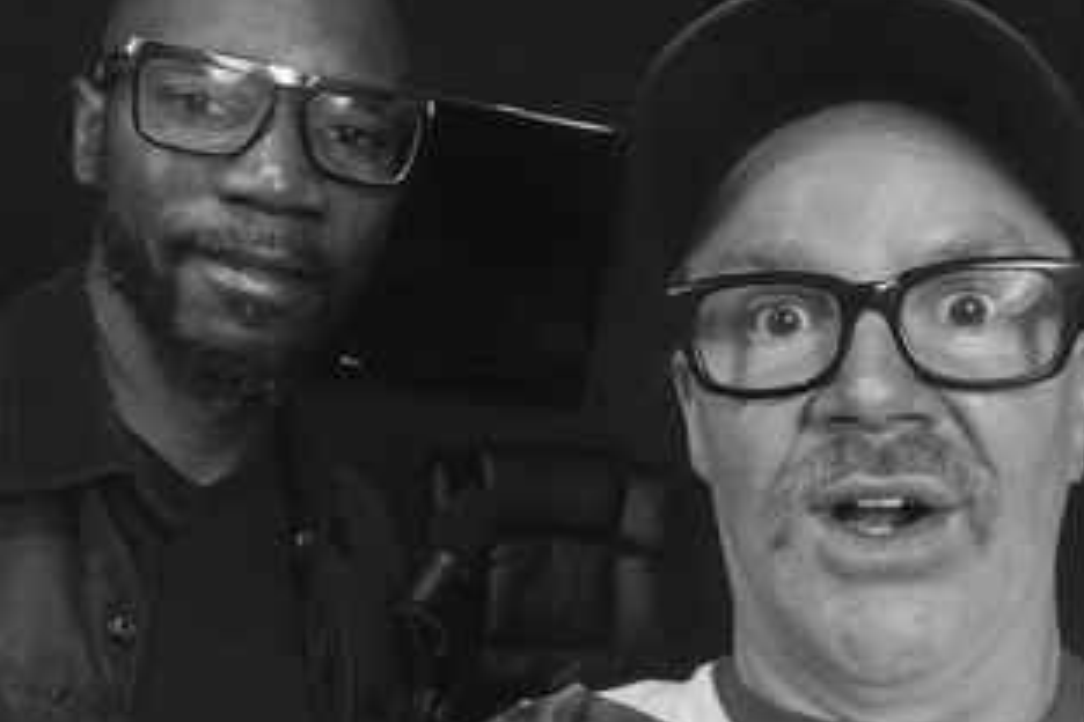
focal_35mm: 44
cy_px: 396
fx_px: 1325
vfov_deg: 30.5
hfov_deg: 44.5
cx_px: 552
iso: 200
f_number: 2.4
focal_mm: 2.15
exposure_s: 1/30
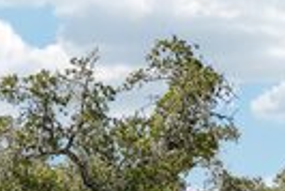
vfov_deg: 8.5
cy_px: 338
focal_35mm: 156
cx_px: -150
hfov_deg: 12.4
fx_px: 1240
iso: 100
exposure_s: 1/320
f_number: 8
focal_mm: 32.5
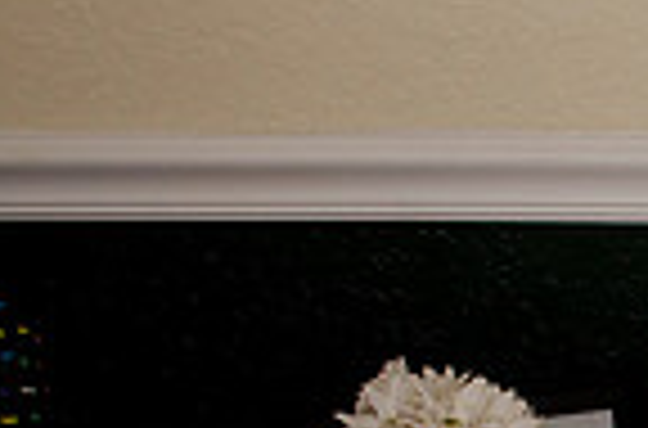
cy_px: 676
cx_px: 999
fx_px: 1956
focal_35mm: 109
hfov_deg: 16.9
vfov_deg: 11.8
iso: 400
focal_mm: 18
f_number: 5.6
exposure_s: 1/60
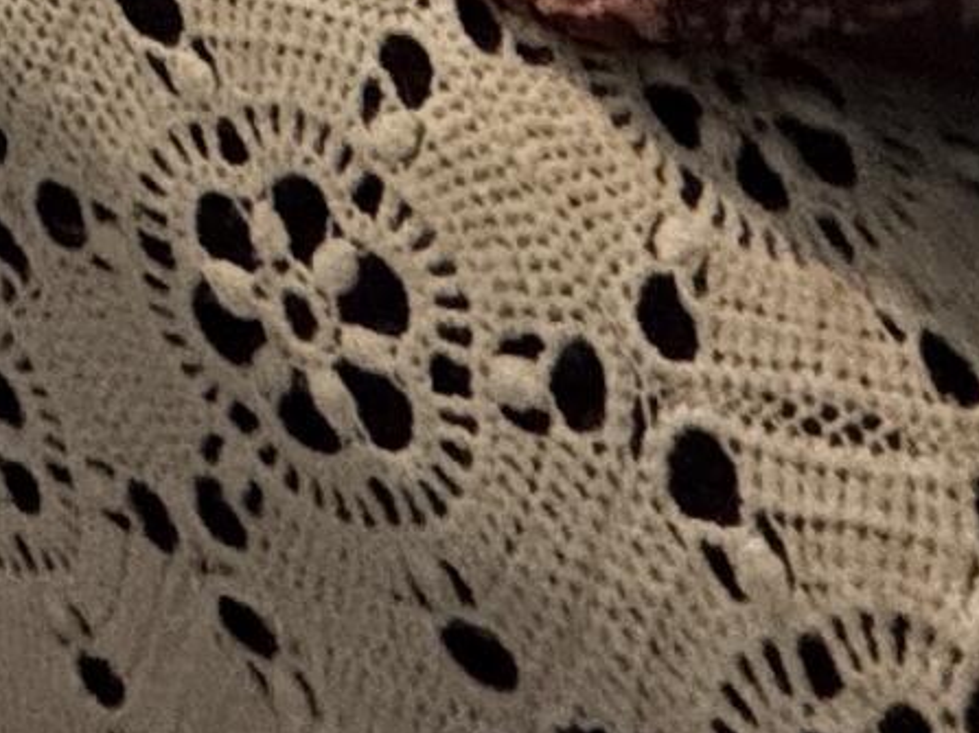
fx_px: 2658
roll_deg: +0.5
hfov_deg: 14.7
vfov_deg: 10.3
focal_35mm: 94
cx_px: -1279
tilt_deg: -12.9
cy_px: -1593
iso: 250
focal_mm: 2.22
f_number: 2.2
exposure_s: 1/60
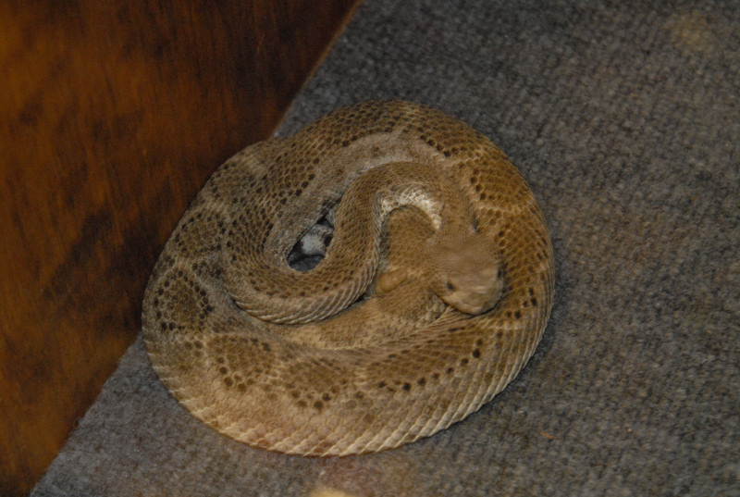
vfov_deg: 14.8
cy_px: 248
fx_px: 1916
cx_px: 370
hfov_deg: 21.9
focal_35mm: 93
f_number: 5.6
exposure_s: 1/30
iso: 1600
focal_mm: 62
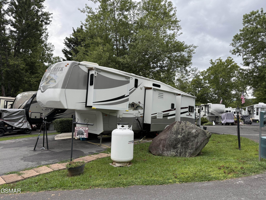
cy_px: 100
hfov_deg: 71.6
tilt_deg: +3.7
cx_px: 133
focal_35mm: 24
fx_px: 184
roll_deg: -3.6
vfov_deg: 56.8
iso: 100
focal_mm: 6.76
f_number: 1.78
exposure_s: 1/1122
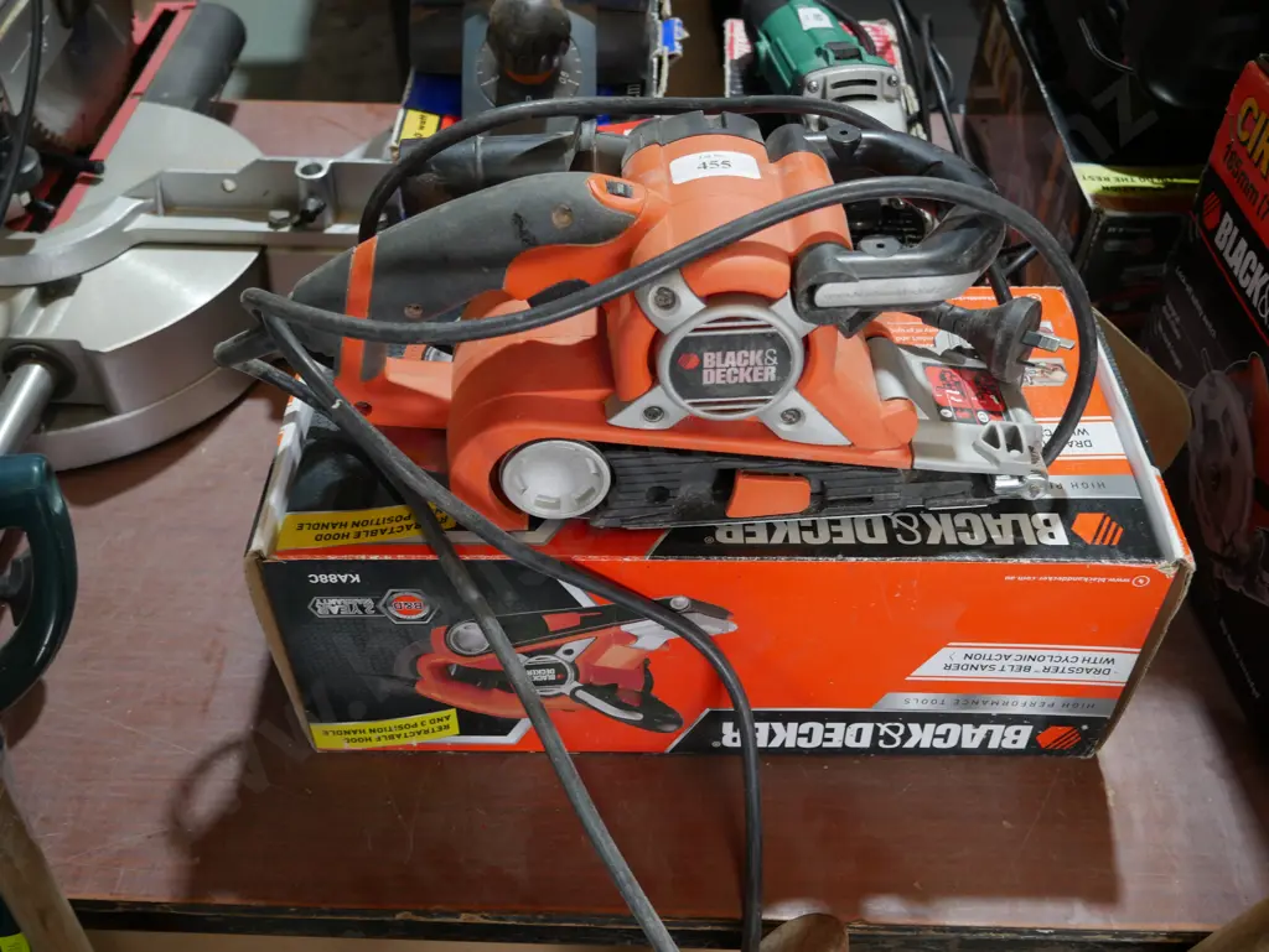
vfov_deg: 39.7
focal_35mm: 36
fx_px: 1320
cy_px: 476
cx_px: 634
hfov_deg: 51.3
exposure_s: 1/60
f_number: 4
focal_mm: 18
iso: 320
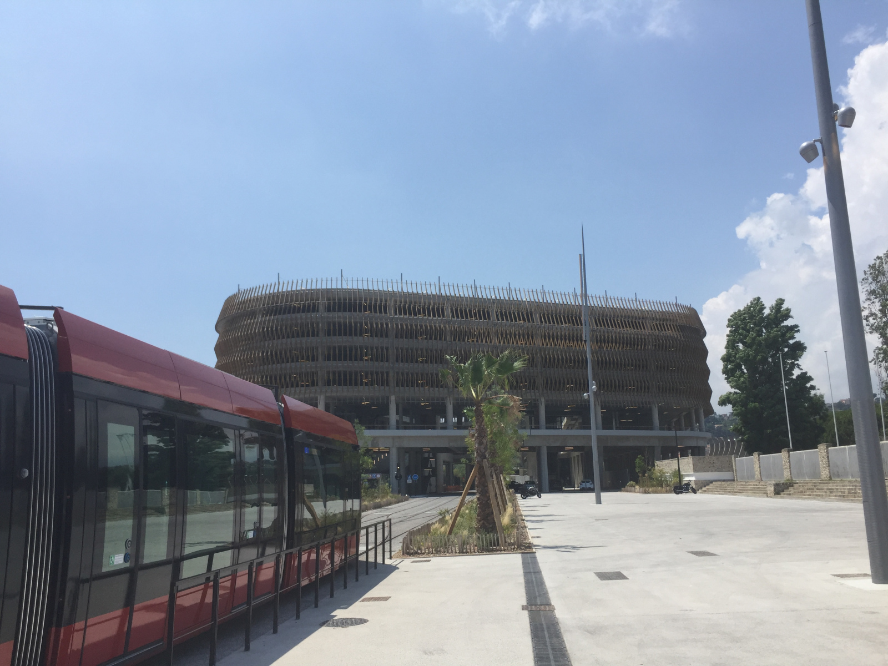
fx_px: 744
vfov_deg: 48.2
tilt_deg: +11.0
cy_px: 333
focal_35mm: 29
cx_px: 444
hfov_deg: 61.7
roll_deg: +0.9
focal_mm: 4.15
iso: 32
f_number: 2.2
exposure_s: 1/2825
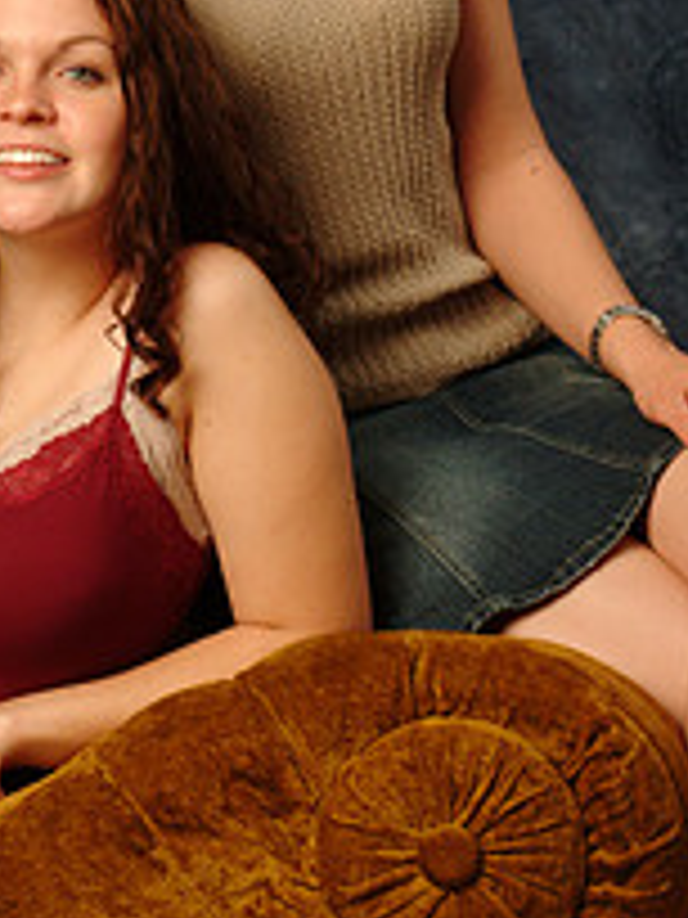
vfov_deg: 7.8
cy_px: -36
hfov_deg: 5.9
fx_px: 6680
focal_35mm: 252
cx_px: 227
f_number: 13
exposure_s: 1/125
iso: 400
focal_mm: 79
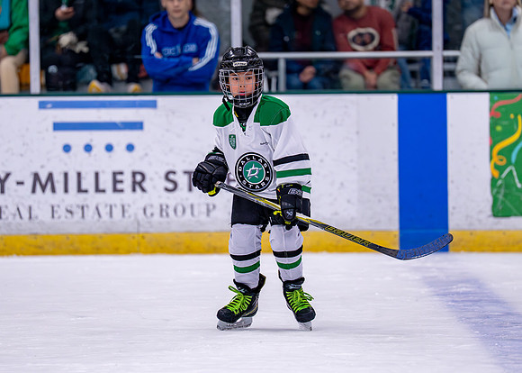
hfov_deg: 6.9
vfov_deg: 4.9
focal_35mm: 291
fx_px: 4312
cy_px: 155
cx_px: 262
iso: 2500
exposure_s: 1/1250
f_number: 2.8
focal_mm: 200
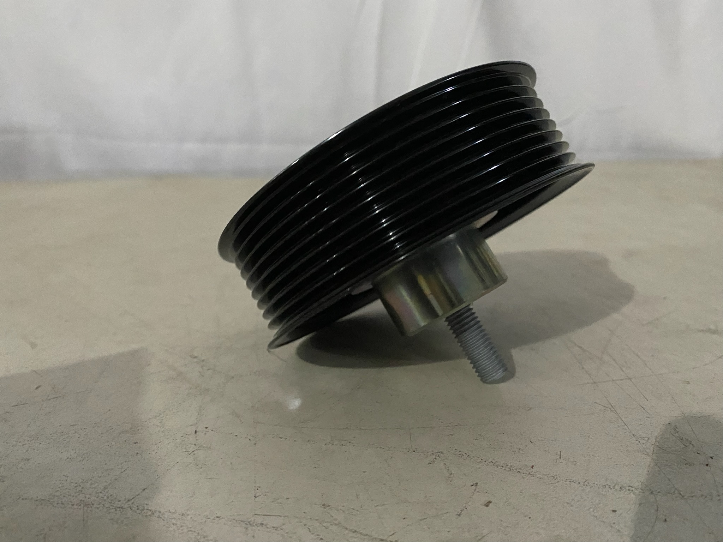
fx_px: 543
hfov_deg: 67.3
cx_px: 362
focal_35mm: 26
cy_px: 271
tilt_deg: -18.7
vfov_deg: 53.1
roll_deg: -2.1
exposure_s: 1/30
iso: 800
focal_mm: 4.25
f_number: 1.8
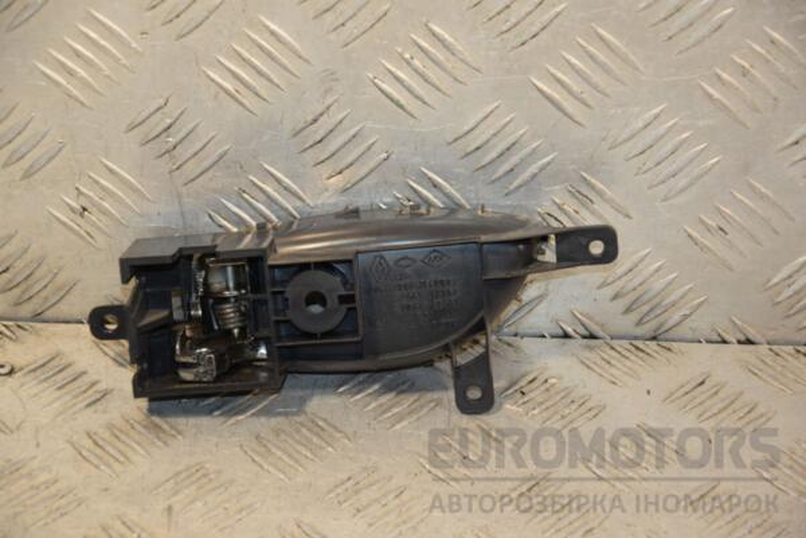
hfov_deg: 16.1
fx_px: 2854
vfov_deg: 10.8
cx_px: 403
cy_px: 269
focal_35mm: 128
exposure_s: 1/160
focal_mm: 85
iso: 800
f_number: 5.6
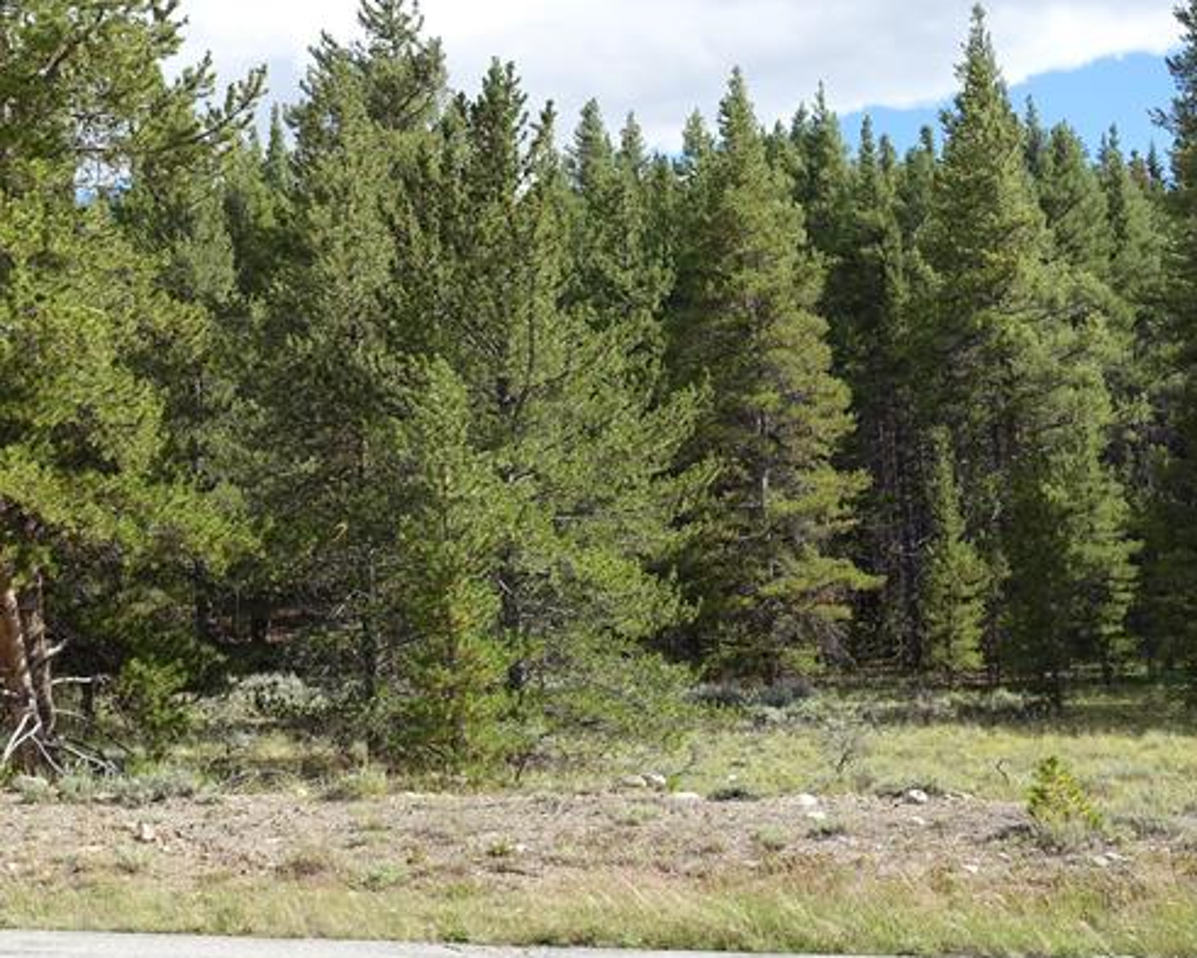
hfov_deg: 34.1
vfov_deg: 27.6
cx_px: 505
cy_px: 475
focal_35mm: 55
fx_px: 1949
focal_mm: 16.39
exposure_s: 1/250
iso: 125
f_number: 5.6
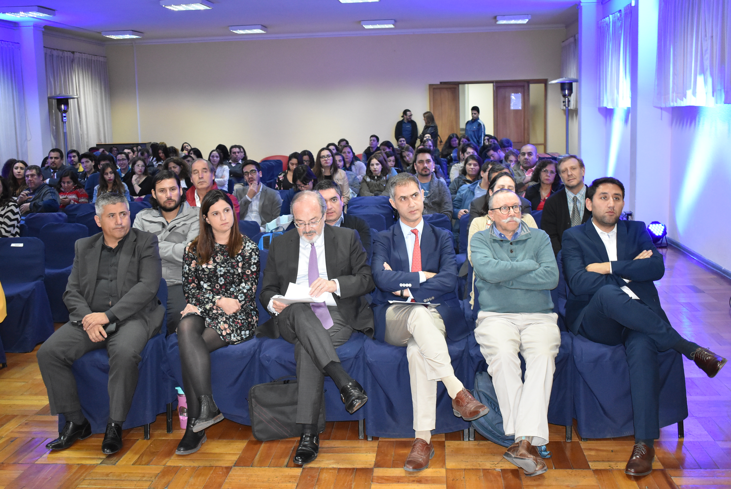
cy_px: 244
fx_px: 793
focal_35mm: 39
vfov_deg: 34.3
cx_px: 366
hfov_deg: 49.5
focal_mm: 26
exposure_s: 1/60
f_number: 4
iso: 2500
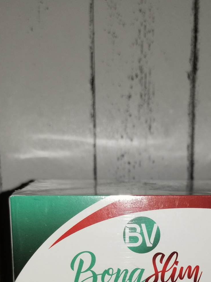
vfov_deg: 34.0
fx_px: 439
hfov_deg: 26.9
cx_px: 143
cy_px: 242
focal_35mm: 54
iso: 250
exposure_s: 1/50
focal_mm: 5.58
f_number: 1.8
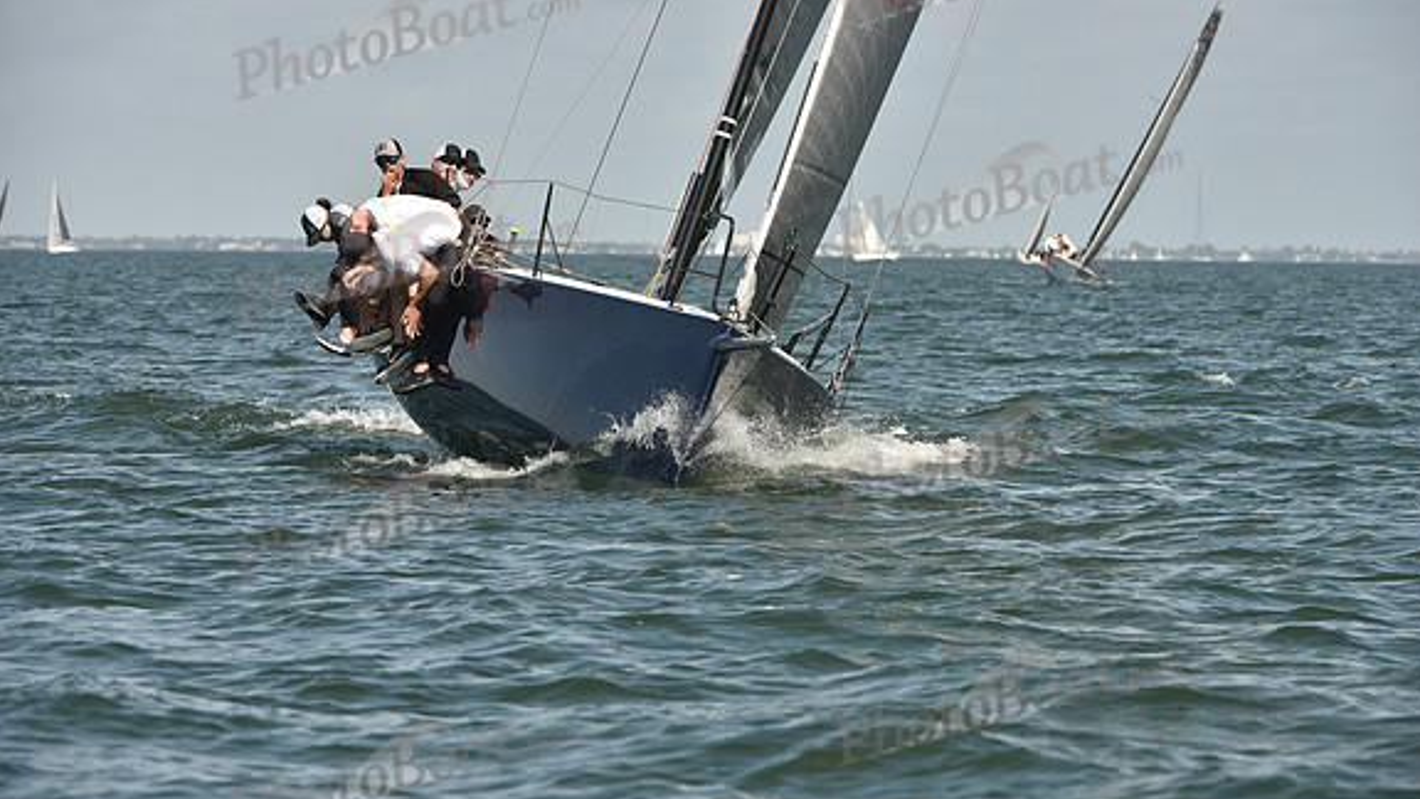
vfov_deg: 4.8
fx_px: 9526
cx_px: 710
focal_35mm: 253
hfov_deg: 8.5
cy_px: 356
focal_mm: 240
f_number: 8
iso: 400
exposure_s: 1/1250
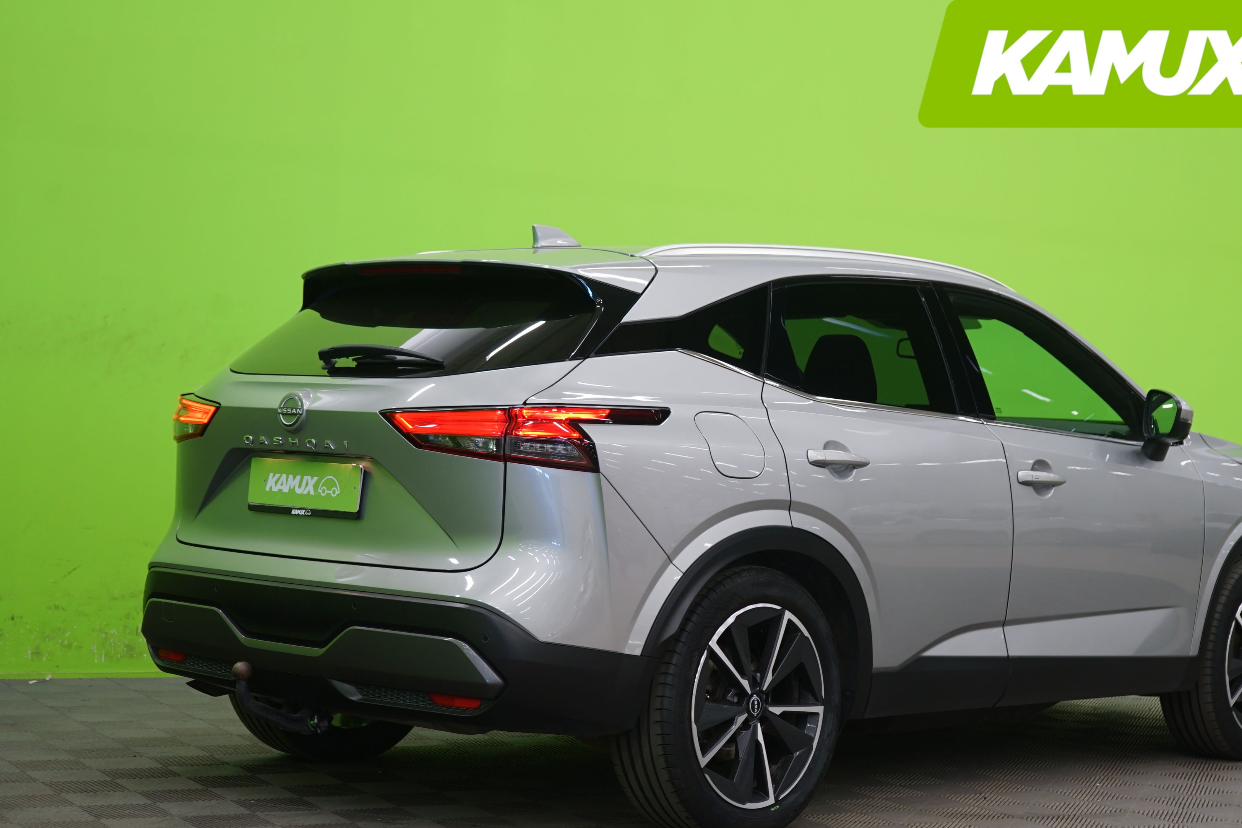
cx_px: 731
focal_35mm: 63
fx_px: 2173
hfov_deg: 31.8
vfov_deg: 21.6
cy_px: 452
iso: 400
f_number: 5
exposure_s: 1/8
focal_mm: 52
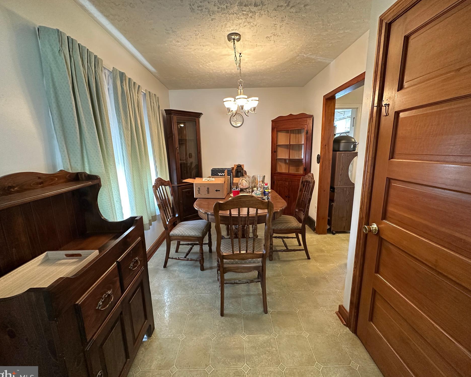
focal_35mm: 15
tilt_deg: -11.8
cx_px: 233
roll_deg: +1.4
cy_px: 193
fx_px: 209
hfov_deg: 96.8
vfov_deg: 84.0
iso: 320
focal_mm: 2.22
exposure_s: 1/60
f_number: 2.2
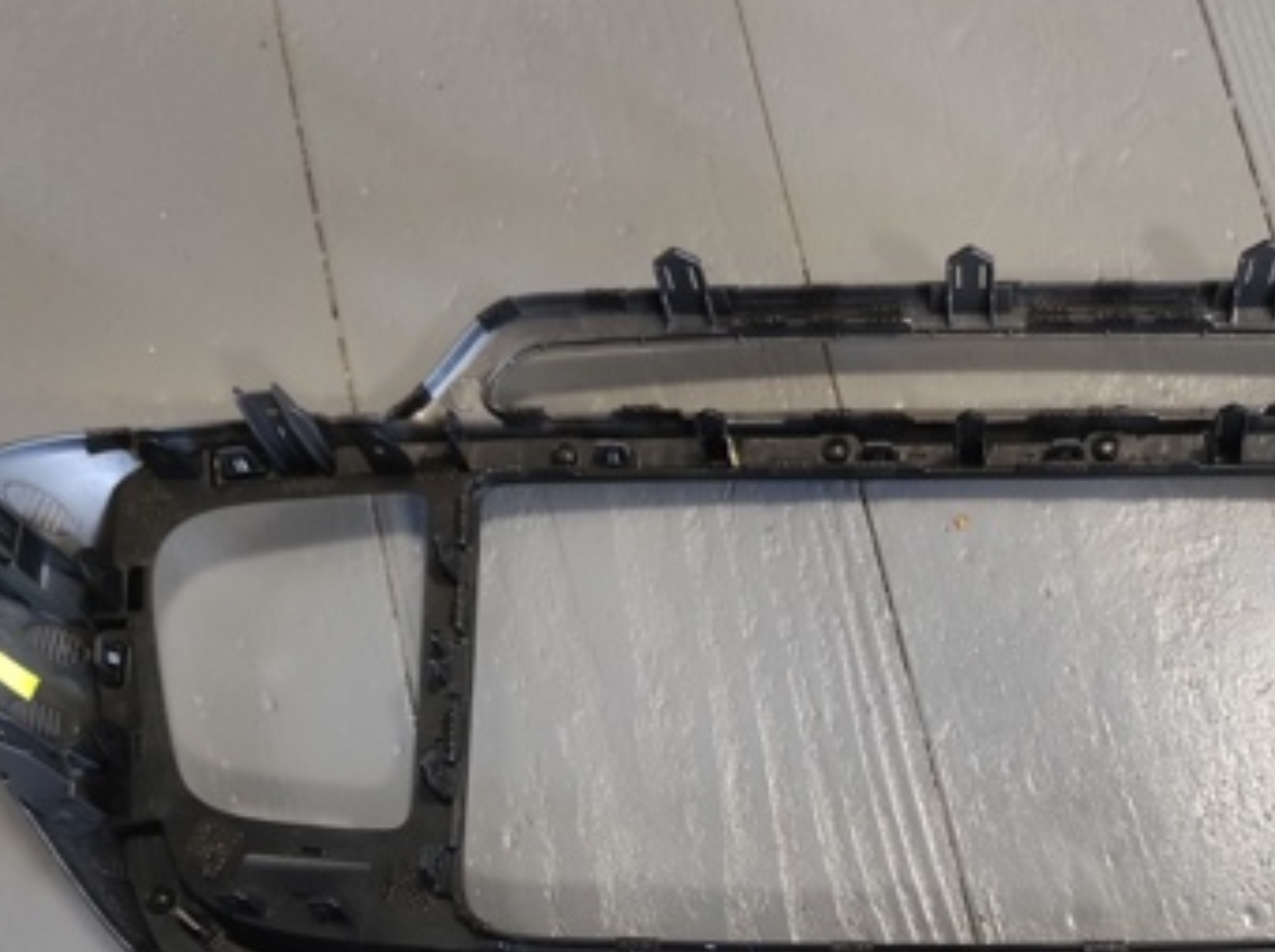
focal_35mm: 47
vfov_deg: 30.3
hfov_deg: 39.5
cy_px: 723
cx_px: 941
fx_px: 1729
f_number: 1.79
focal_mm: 4.7
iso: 1521
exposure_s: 1/33
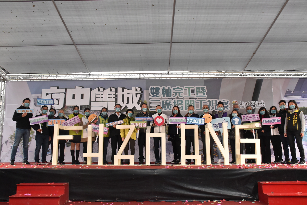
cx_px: 154
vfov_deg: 40.0
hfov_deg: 57.2
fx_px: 281
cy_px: 102
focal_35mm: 33
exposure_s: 1/200
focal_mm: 22
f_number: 8
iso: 2000
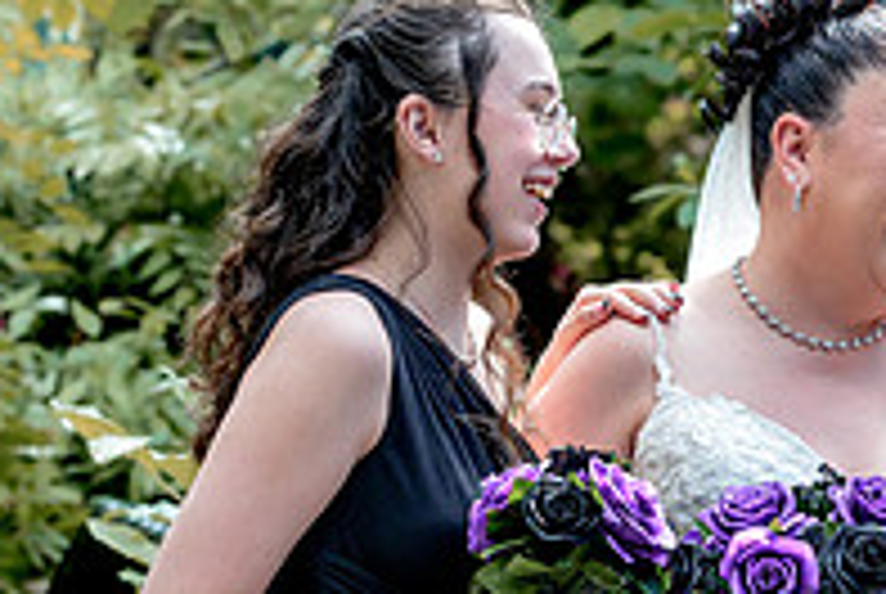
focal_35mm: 194
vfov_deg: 7.1
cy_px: 506
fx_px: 4782
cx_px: 949
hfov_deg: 10.5
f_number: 3.5
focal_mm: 66
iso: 640
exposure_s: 1/640
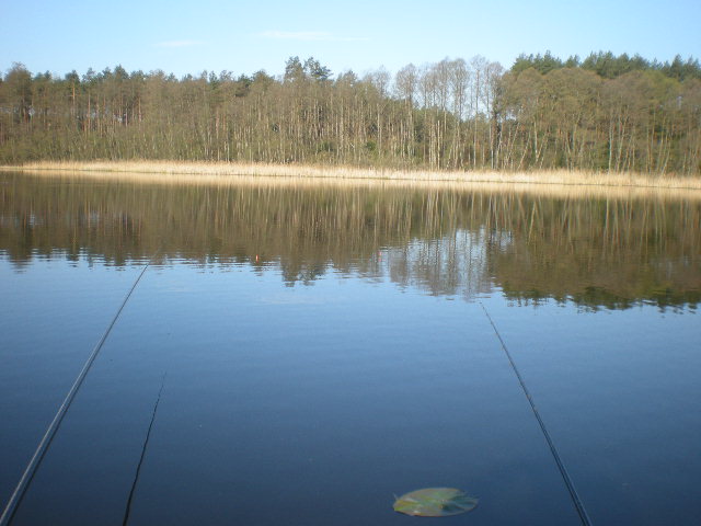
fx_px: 770
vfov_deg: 37.7
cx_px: 350
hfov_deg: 49.0
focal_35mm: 38
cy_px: 263
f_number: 4.6
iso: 64
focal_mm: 6.3
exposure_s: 1/173
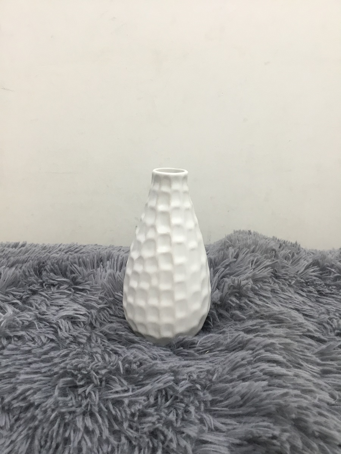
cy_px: 227
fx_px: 407
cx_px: 170
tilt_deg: -12.7
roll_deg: +1.1
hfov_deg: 45.4
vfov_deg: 58.4
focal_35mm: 31
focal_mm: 3.3
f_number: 2.4
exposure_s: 1/33
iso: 80
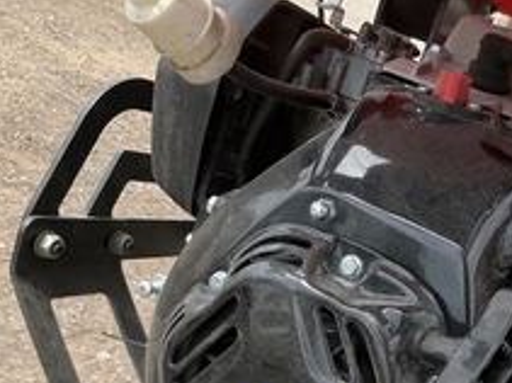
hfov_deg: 34.0
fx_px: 813
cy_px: 320
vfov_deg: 25.9
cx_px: 405
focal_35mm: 55
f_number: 1.8
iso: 25
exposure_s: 1/759
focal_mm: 3
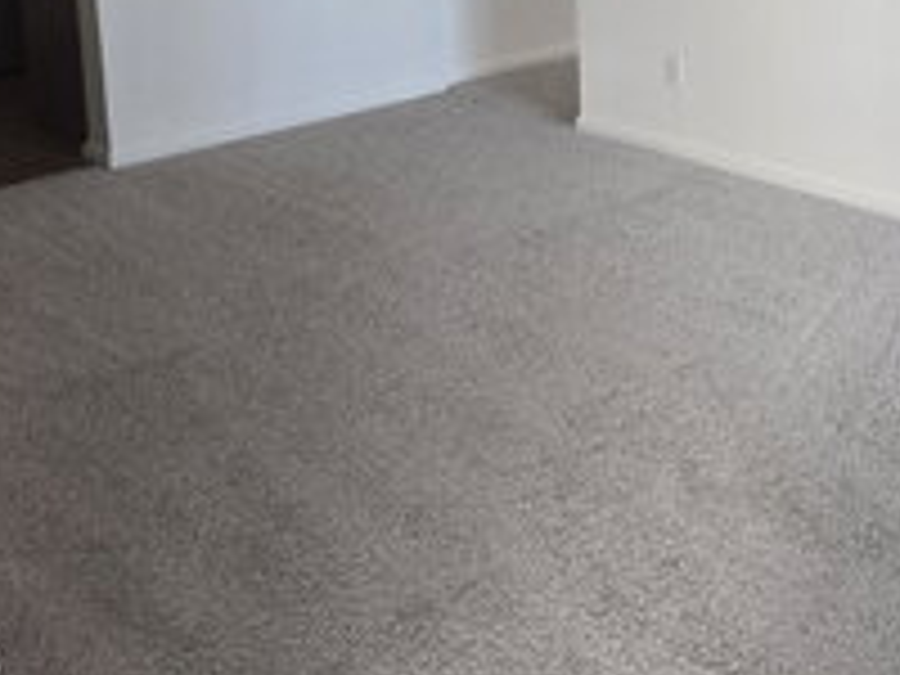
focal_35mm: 49
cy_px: 9
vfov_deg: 28.0
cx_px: 716
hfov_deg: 37.6
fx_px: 1274
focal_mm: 5.4
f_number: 1.8
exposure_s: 1/120
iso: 250
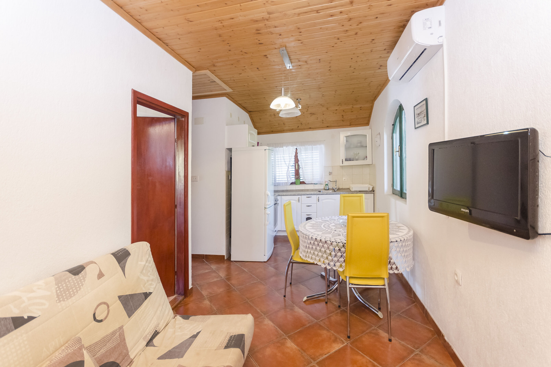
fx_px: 229
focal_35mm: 15
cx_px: 276
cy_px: 184
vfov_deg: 77.3
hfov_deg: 100.4
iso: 900
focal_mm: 10
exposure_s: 1/60
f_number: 4
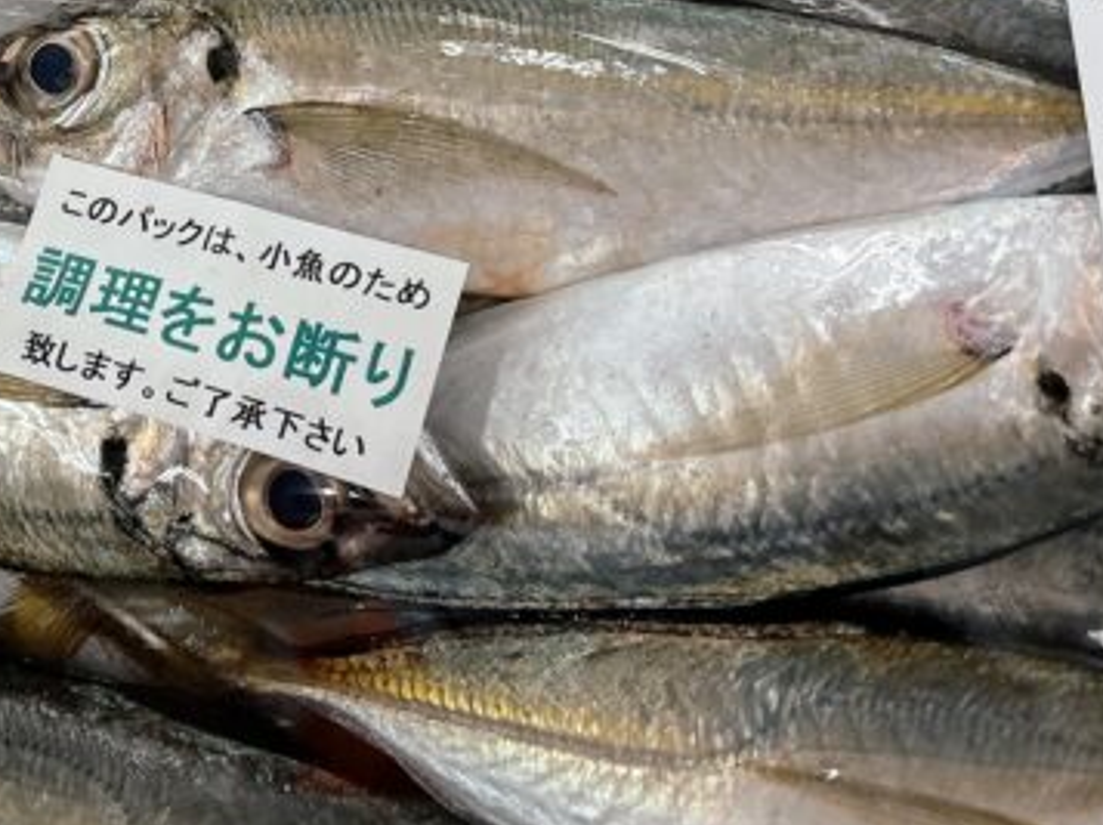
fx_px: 2228
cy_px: -59
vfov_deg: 20.1
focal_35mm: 70
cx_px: 99
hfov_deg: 26.8
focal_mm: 5.96
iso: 100
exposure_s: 1/120
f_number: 1.6
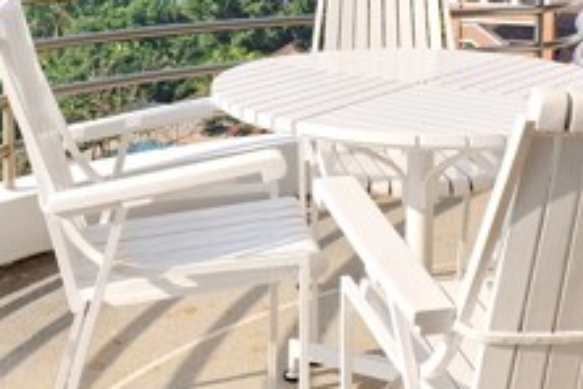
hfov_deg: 30.9
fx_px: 1053
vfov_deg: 19.7
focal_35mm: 65
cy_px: -71
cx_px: 270
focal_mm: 16
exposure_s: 1/350
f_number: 10
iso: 200
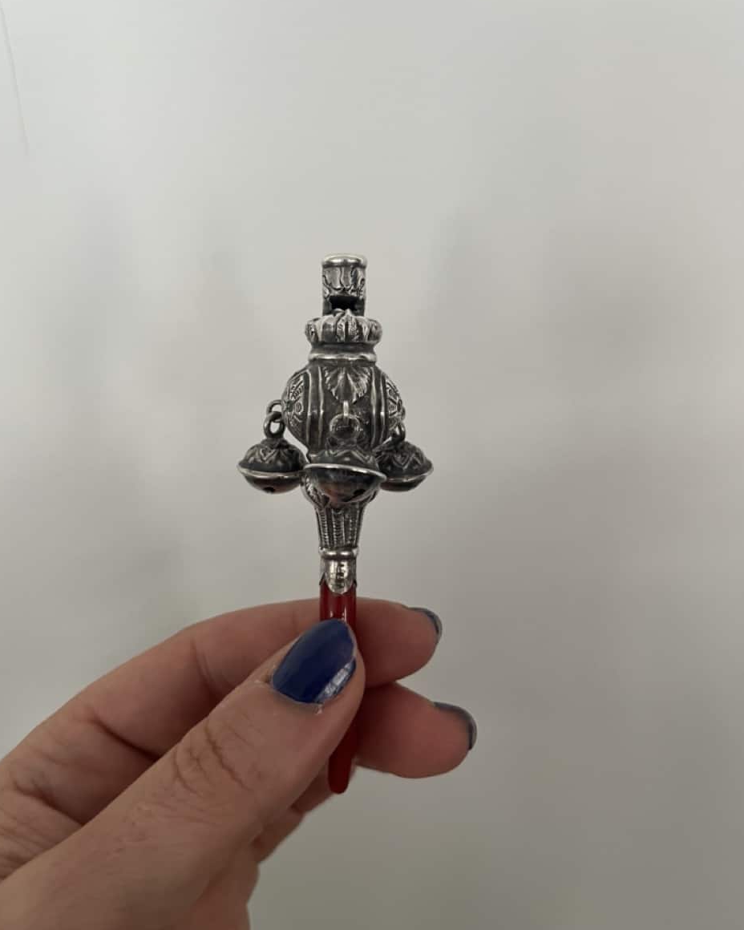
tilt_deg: -20.7
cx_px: 363
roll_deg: +0.5
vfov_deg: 62.2
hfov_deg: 51.5
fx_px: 771
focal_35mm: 28
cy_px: 438
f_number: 1.6
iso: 125
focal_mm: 5.1
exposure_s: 1/98
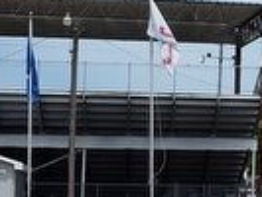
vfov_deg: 10.7
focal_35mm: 138
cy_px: 43
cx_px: 345
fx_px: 1045
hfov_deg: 13.7
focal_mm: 5.56
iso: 100
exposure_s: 1/2182
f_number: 1.8
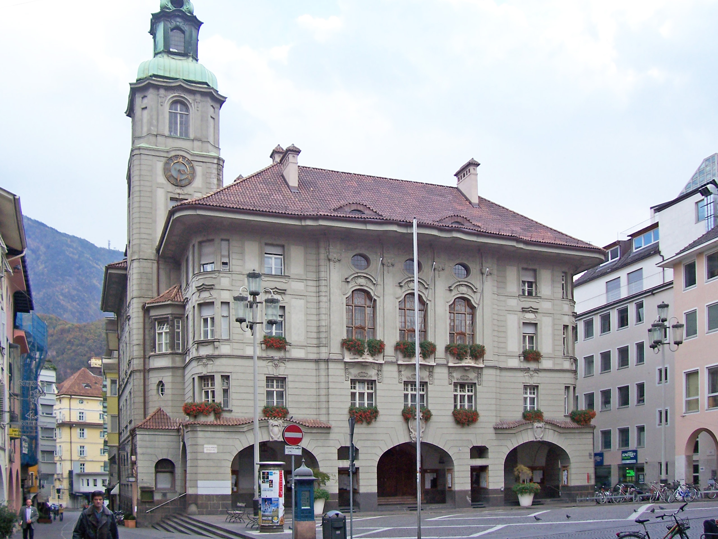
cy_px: 270
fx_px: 705
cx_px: 359
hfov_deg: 54.0
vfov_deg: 41.8
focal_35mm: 34
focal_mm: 5.6
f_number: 2.7
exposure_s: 1/350
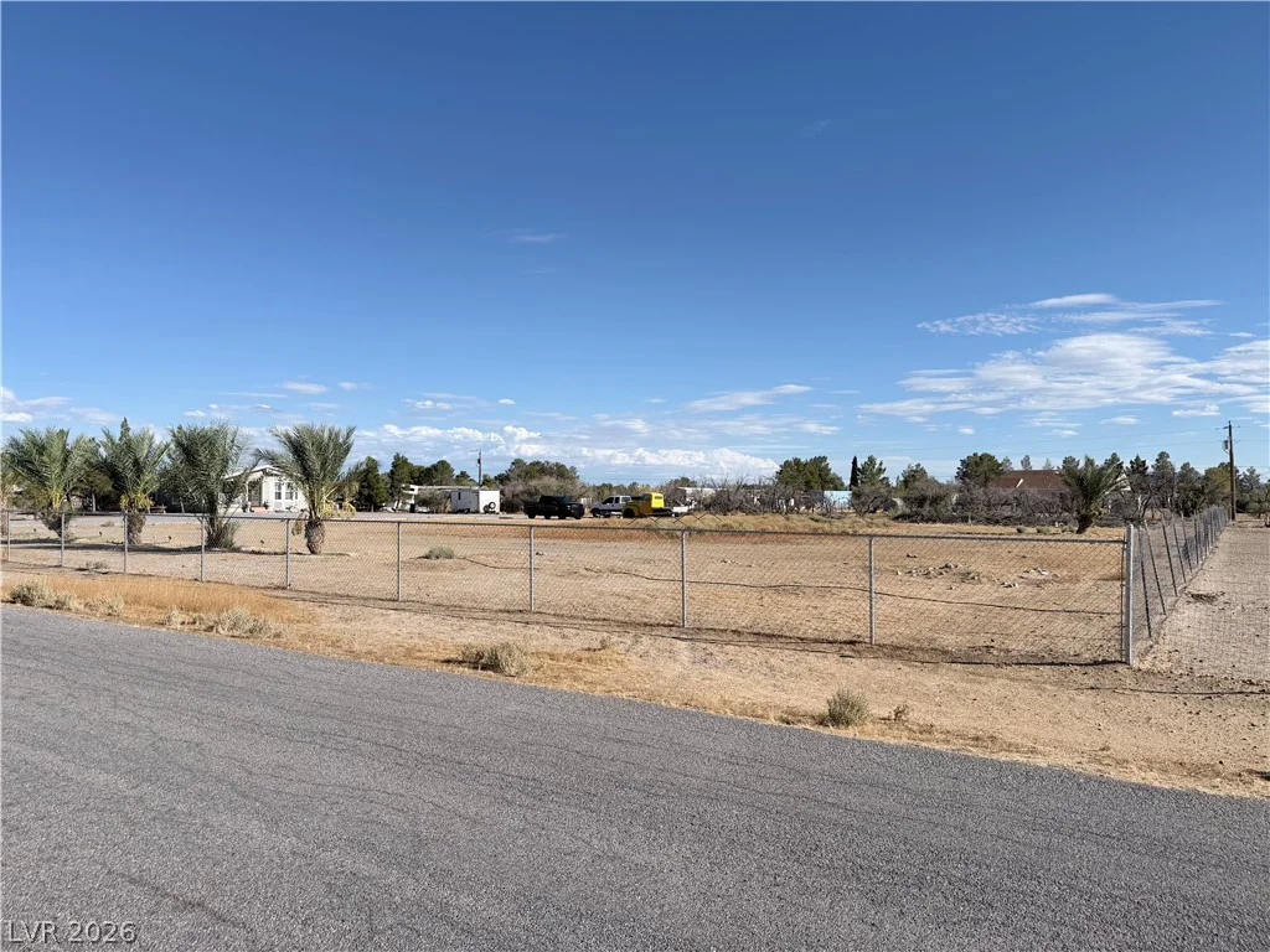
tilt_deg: -0.5
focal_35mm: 24
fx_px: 881
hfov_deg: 71.6
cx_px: 635
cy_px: 476
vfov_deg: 56.8
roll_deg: +0.4
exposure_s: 1/8130
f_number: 1.78
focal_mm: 6.76
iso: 80
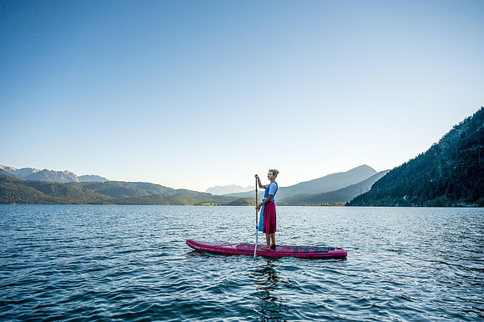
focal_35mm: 24
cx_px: 242
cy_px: 161
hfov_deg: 73.8
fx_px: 322
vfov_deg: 53.1
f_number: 4.5
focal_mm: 24
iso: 400
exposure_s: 1/8000
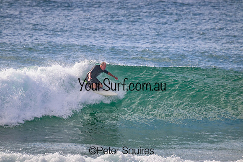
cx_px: 122
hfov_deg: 2.6
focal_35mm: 800
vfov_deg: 1.7
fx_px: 5401
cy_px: 81
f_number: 11
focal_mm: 800
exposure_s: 1/2000
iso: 1250
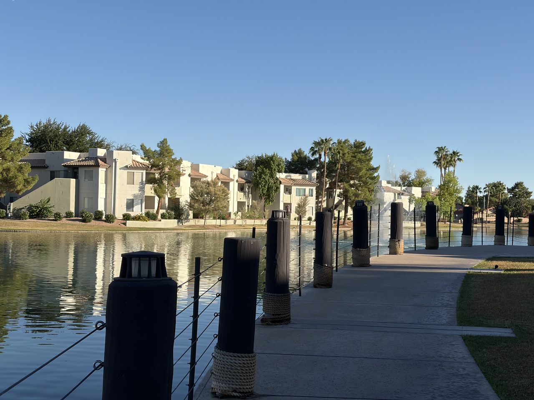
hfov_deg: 36.8
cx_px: 267
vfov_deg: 28.0
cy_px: 200
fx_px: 802
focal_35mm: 52
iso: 32
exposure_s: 1/2994
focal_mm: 5.96
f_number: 1.6
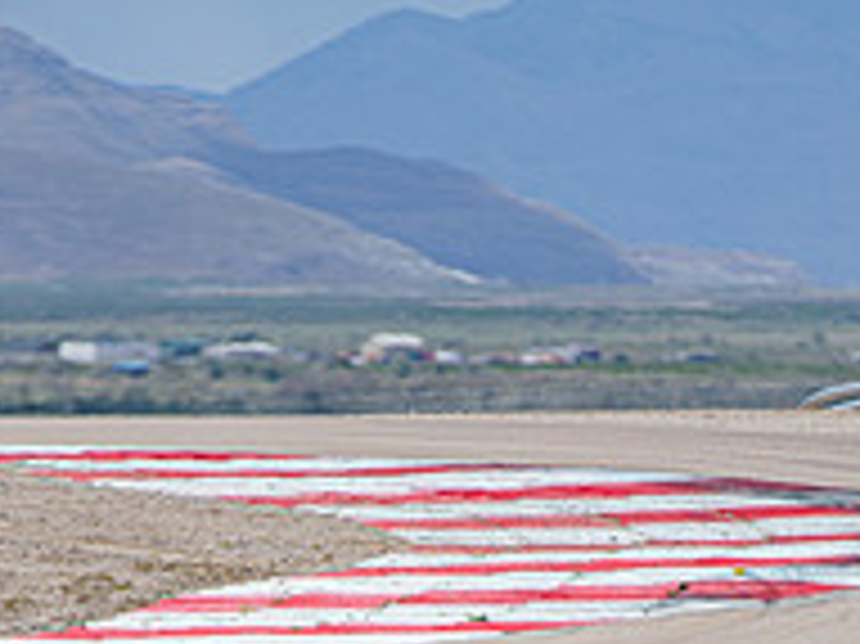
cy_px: 858
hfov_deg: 2.1
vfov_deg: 1.5
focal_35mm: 961
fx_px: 23860
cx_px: 611
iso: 125
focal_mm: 320
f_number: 6.3
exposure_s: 1/800
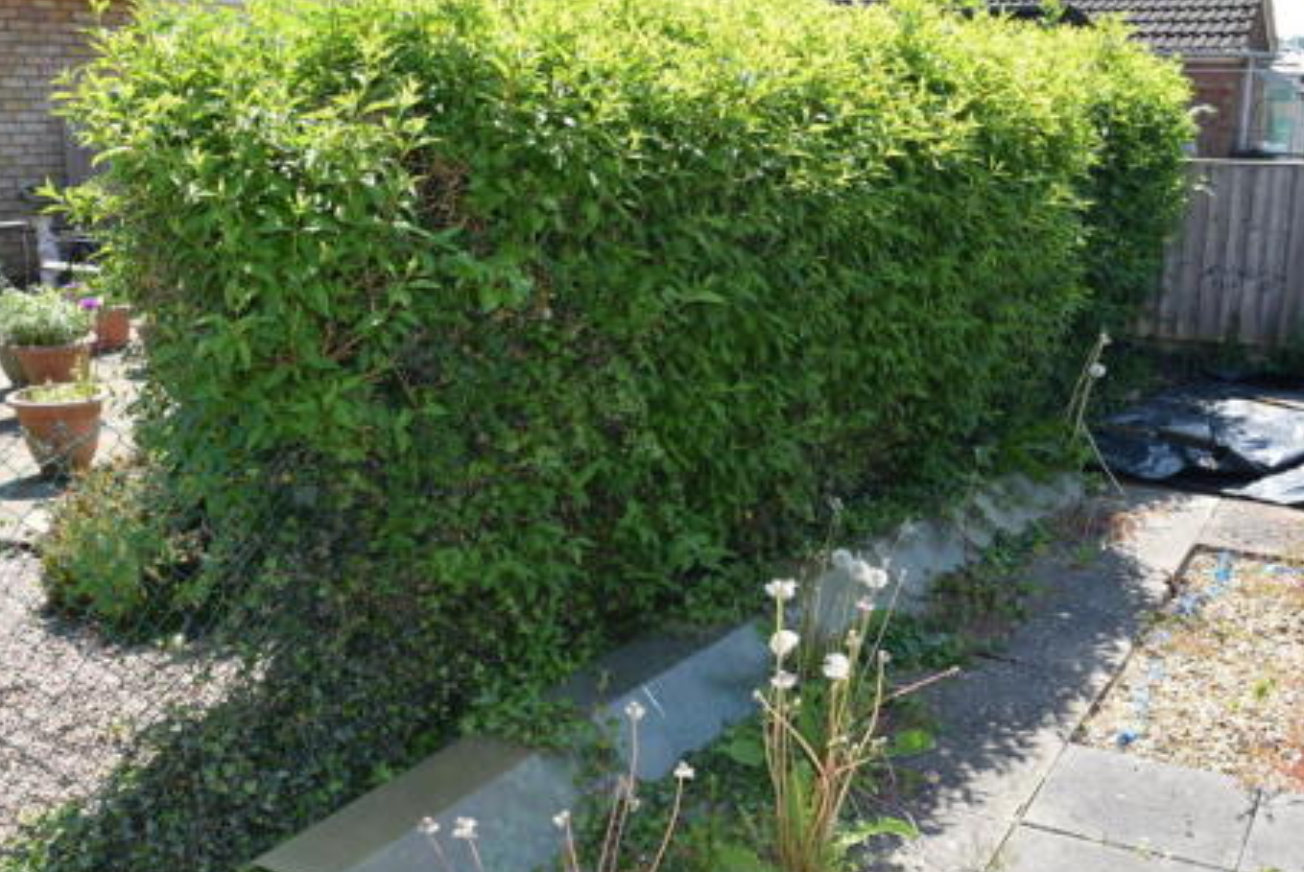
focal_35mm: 39
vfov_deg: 34.2
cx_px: 733
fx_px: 1414
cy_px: 502
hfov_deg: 49.4
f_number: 6.3
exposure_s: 1/160
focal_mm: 18
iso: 100
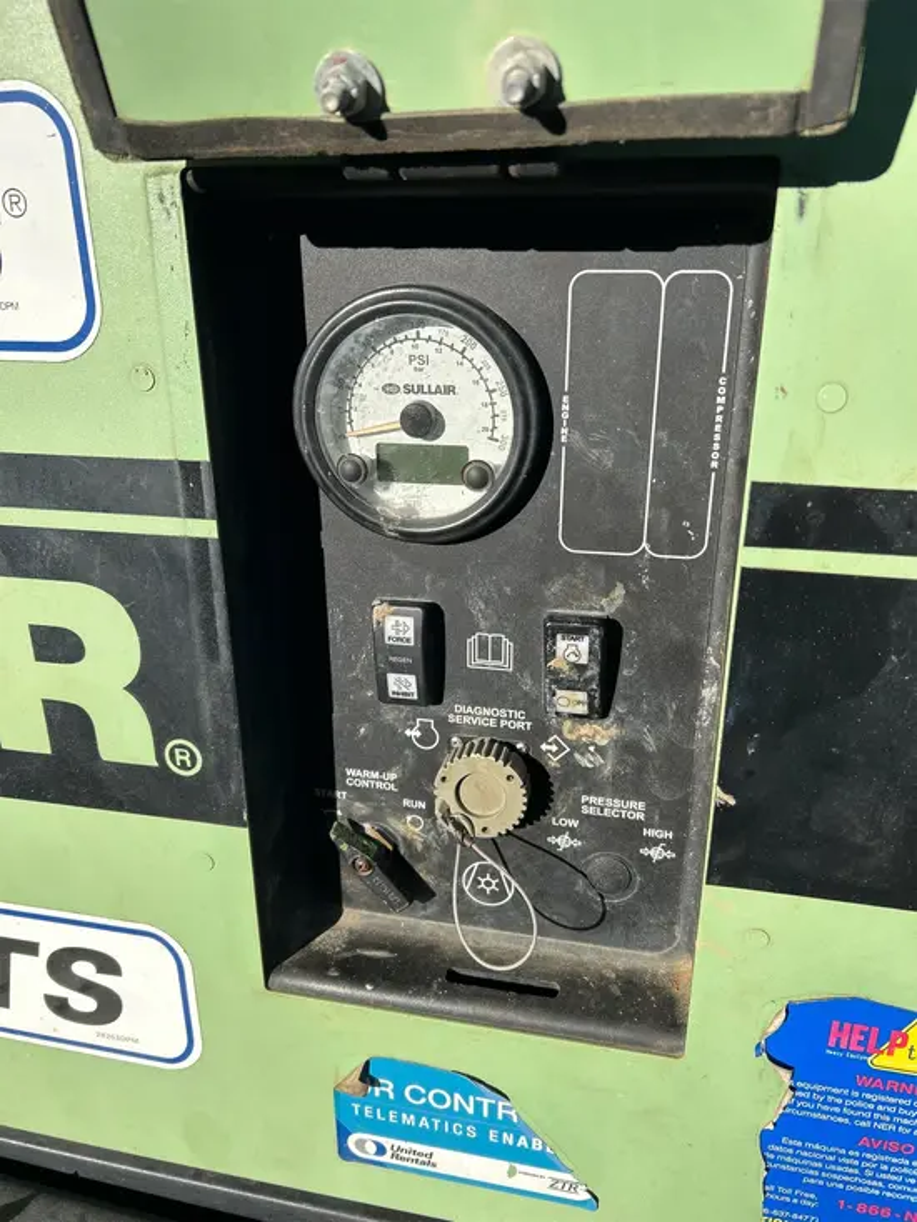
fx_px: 918
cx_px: 458
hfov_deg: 53.1
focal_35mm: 26
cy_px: 611
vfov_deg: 67.3
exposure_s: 1/2915
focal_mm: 5.7
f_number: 1.5
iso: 50
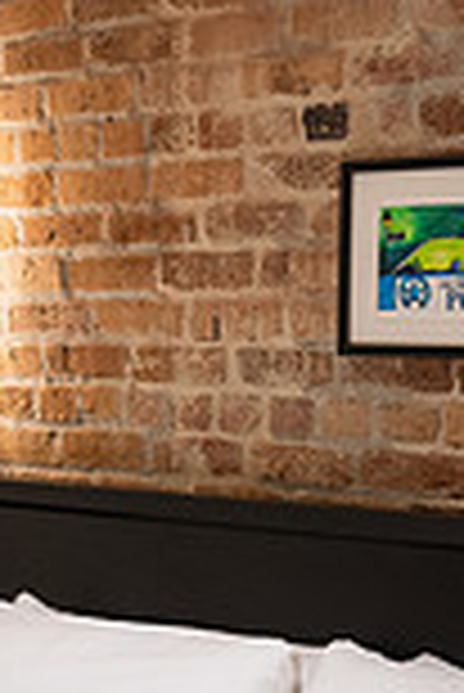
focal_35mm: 102
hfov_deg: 13.4
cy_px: 522
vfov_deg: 19.8
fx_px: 1967
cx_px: 77
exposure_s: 1/40
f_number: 4
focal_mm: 35
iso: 800
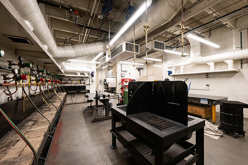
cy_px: 82
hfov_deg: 102.3
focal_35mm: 14
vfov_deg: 79.3
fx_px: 100
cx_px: 124
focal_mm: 14.5
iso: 2500
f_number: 9
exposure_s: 1/80
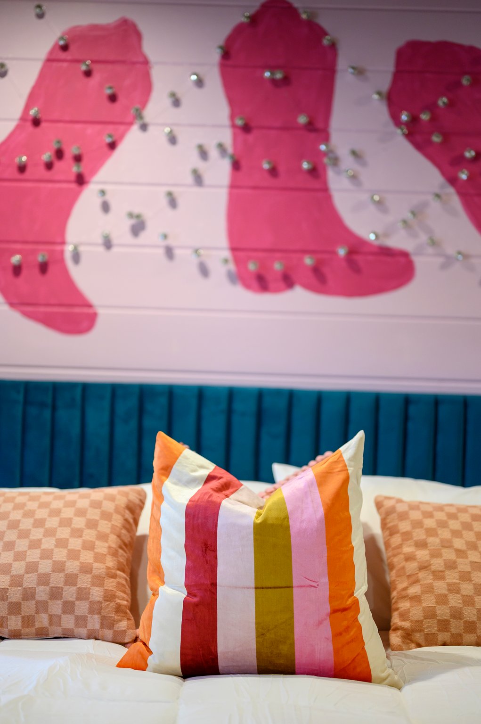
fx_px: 1004
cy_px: 362
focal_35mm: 50
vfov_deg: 39.6
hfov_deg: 26.9
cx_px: 240
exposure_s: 1/125
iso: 500
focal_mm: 50
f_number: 1.8
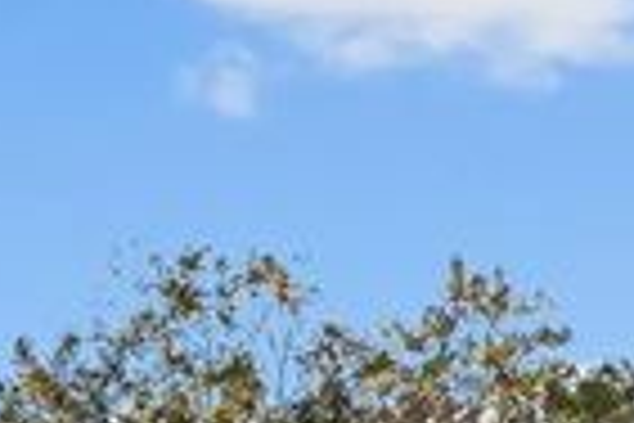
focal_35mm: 160
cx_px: 719
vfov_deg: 7.4
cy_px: 1366
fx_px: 2818
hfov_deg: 12.6
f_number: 8
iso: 400
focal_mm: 22
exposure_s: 1/250
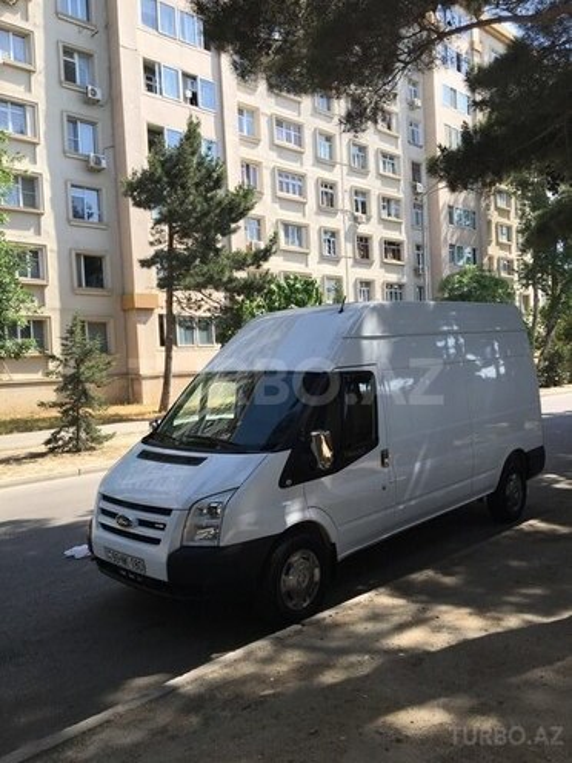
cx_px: 286
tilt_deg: -2.3
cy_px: 382
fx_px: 639
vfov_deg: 61.7
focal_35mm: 29
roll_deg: +3.3
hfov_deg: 48.2
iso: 25
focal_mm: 4.15
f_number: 2.2
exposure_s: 1/686
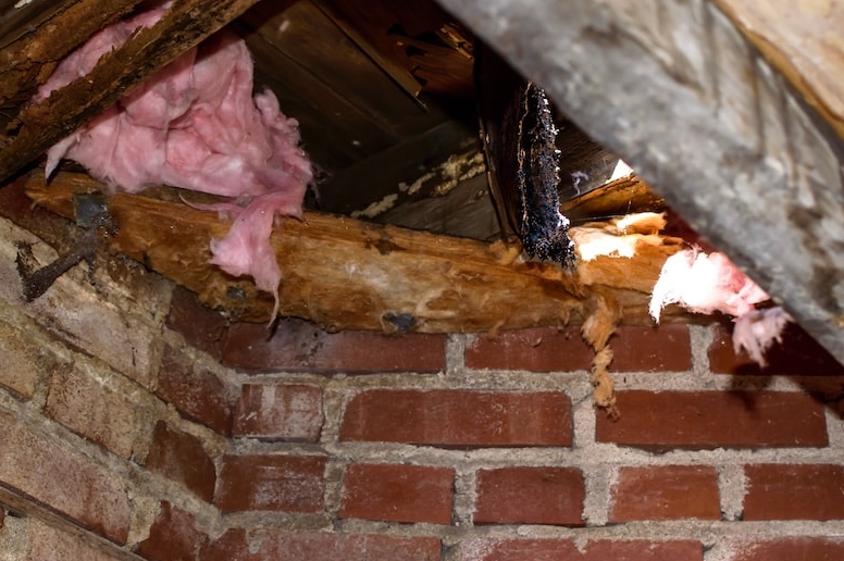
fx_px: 1585
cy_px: 234
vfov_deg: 20.1
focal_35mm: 68
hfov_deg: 29.8
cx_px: 367
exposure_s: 1/125
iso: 400
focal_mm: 35
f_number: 4
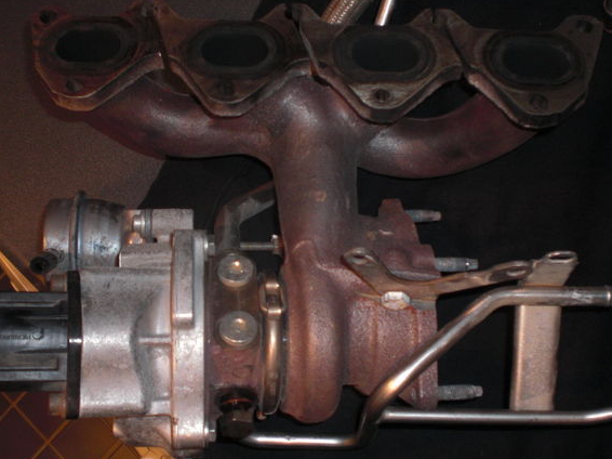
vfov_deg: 33.6
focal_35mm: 43
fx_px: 760
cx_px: 275
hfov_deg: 43.8
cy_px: 222
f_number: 3.1
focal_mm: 6.3
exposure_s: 1/30
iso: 200
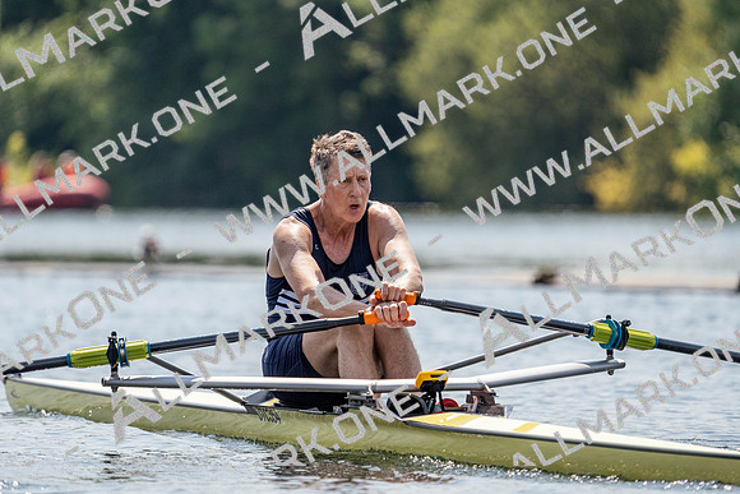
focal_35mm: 452
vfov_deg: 3.0
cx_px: 370
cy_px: 247
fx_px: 9293
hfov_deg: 4.6
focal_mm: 452
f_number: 6.3
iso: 200
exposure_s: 1/1600
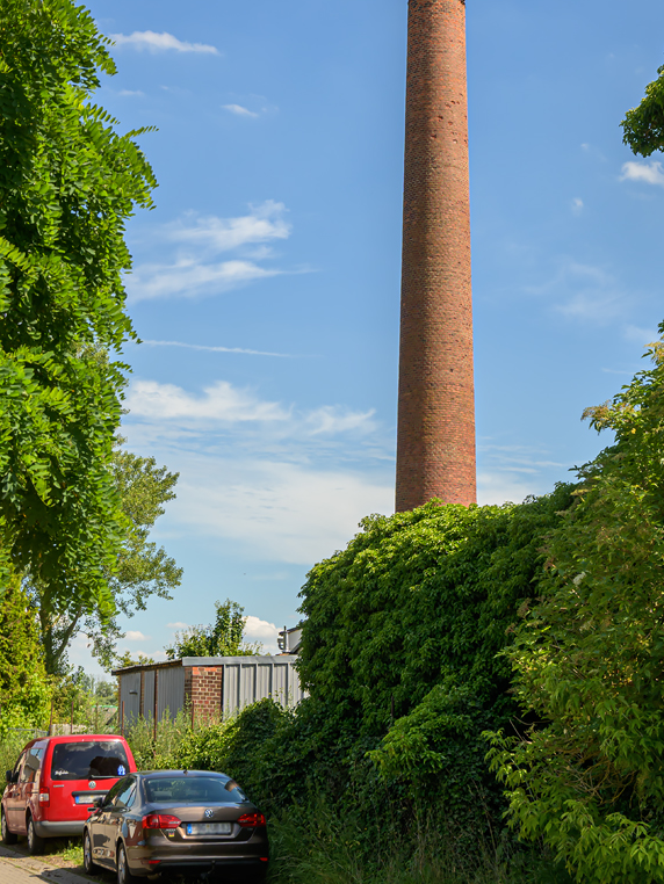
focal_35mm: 53
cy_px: 377
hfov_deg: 27.5
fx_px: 1355
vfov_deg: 36.1
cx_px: 373
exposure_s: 1/350
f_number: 8
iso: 200
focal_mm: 28
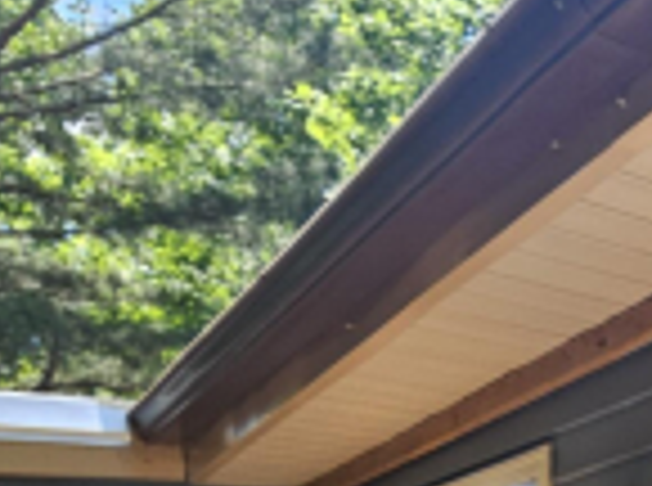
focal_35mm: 60
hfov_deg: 25.6
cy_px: 868
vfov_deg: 18.9
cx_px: 933
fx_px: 1127
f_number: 2.2
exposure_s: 1/253
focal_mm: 2.2
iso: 50
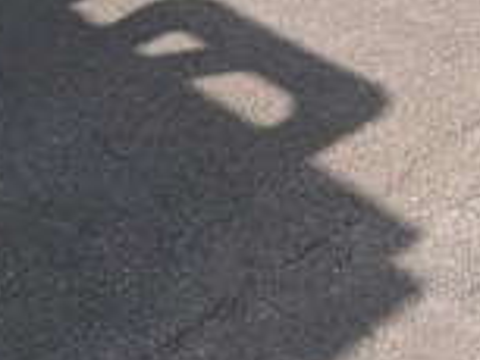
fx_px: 1221
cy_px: -529
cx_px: 355
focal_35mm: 88
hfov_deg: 22.1
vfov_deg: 12.6
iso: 50
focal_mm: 1.83
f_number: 2.2
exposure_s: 1/735
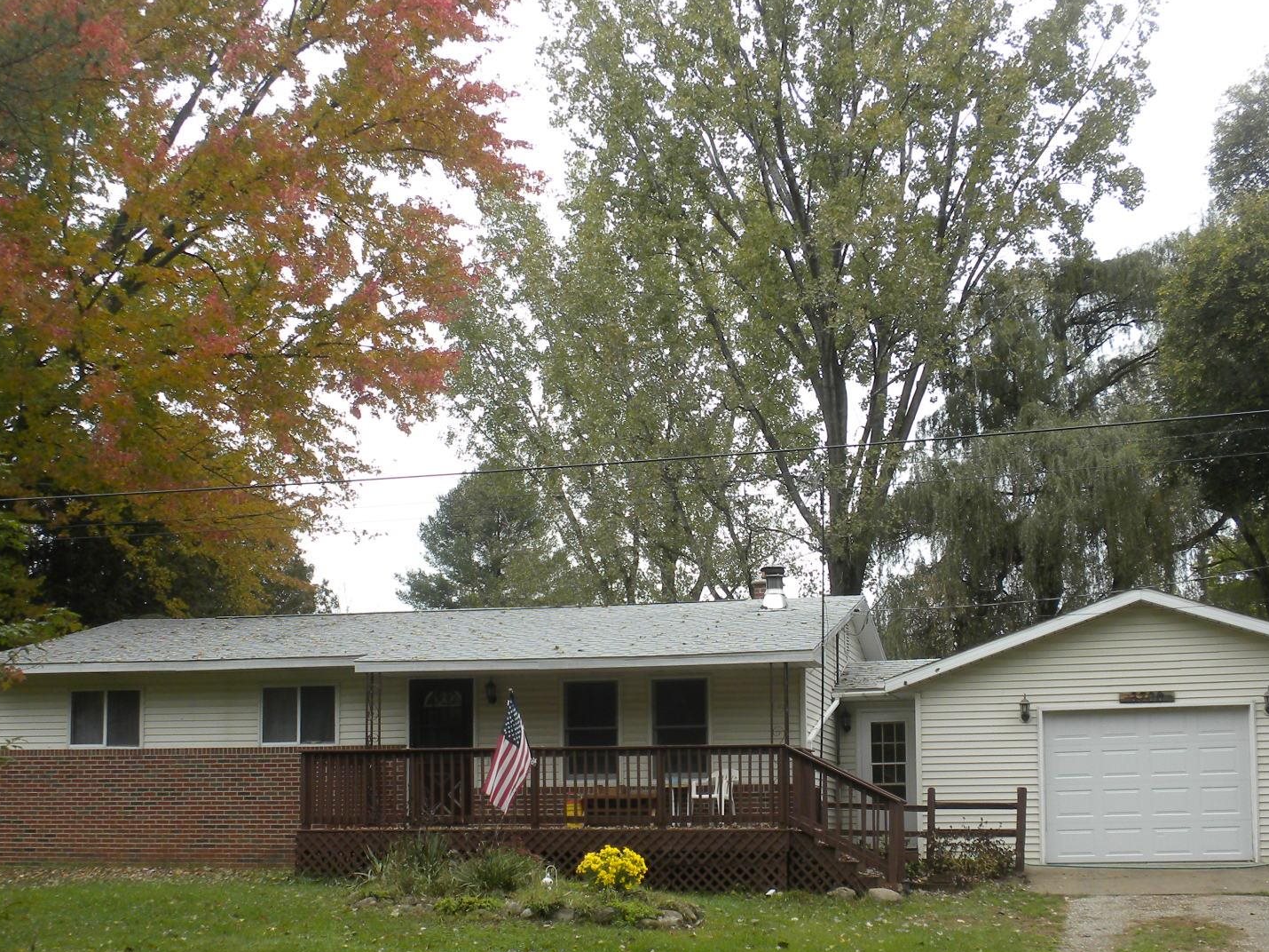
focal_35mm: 53
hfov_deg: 36.2
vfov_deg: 27.3
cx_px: 639
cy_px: 650
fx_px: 1943
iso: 64
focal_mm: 6.6
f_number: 3.5
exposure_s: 1/135
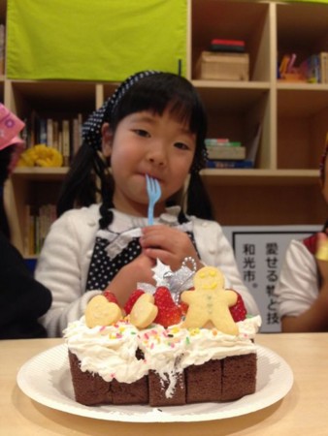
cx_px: 164
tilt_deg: +3.8
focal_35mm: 33
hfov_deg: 43.0
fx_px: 417
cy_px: 218
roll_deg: -0.3
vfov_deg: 55.3
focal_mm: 4.12
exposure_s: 1/20
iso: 160
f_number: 2.4
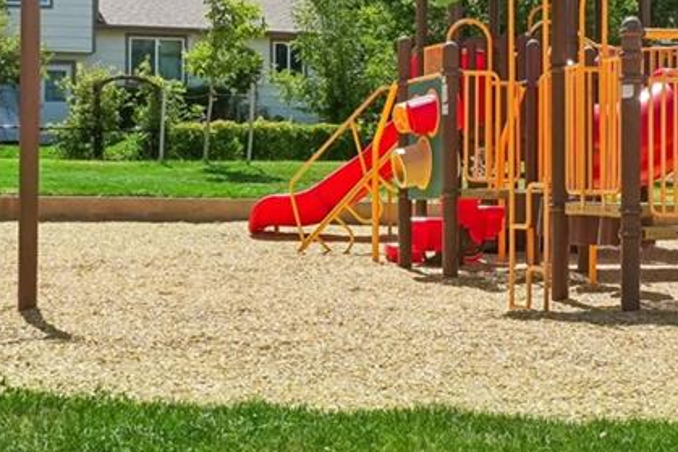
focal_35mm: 103
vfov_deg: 13.2
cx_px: 332
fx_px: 1939
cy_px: 110
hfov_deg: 19.8
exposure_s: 1/1600
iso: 400
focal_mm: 18
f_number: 8
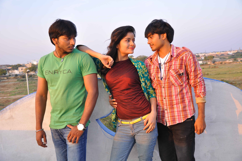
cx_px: 121
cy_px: 80
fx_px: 262
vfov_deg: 34.1
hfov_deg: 49.6
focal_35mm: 39
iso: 200
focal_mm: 26
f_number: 4.5
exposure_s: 1/100
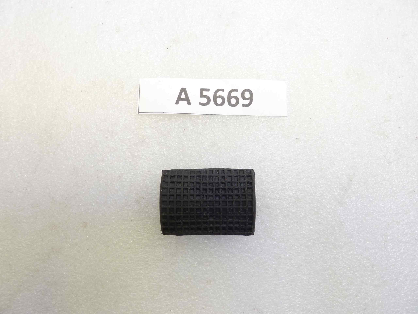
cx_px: 209
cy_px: 157
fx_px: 302
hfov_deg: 69.4
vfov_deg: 54.9
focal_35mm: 25
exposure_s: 1/10
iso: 80
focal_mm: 4.1
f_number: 3.3
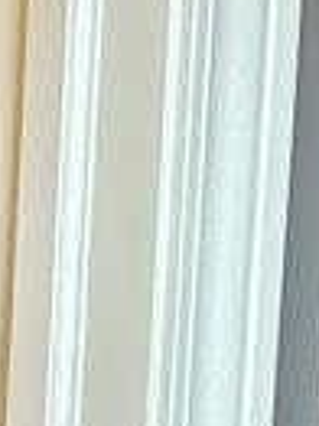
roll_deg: -1.7
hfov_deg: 12.7
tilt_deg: -3.1
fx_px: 1009
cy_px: 345
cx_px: -505
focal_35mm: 82
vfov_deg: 23.5
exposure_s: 1/60
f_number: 2.2
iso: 500
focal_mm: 2.22
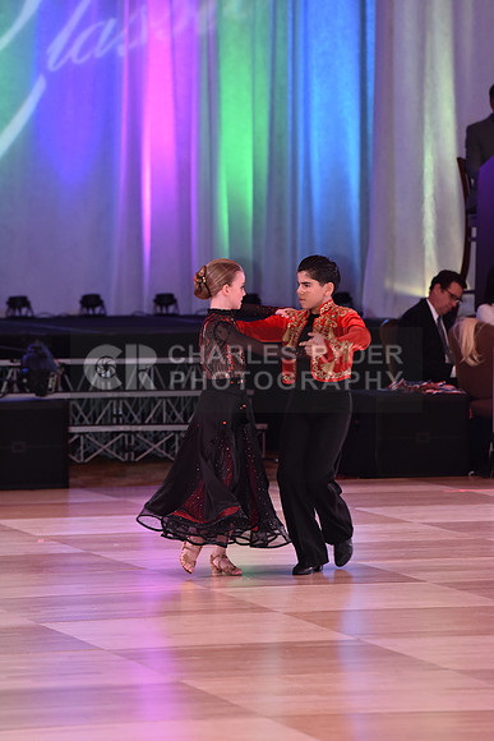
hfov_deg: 6.9
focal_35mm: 200
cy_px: 370
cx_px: 247
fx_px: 4114
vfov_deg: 10.3
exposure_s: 1/250
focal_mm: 200
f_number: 5
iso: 2000
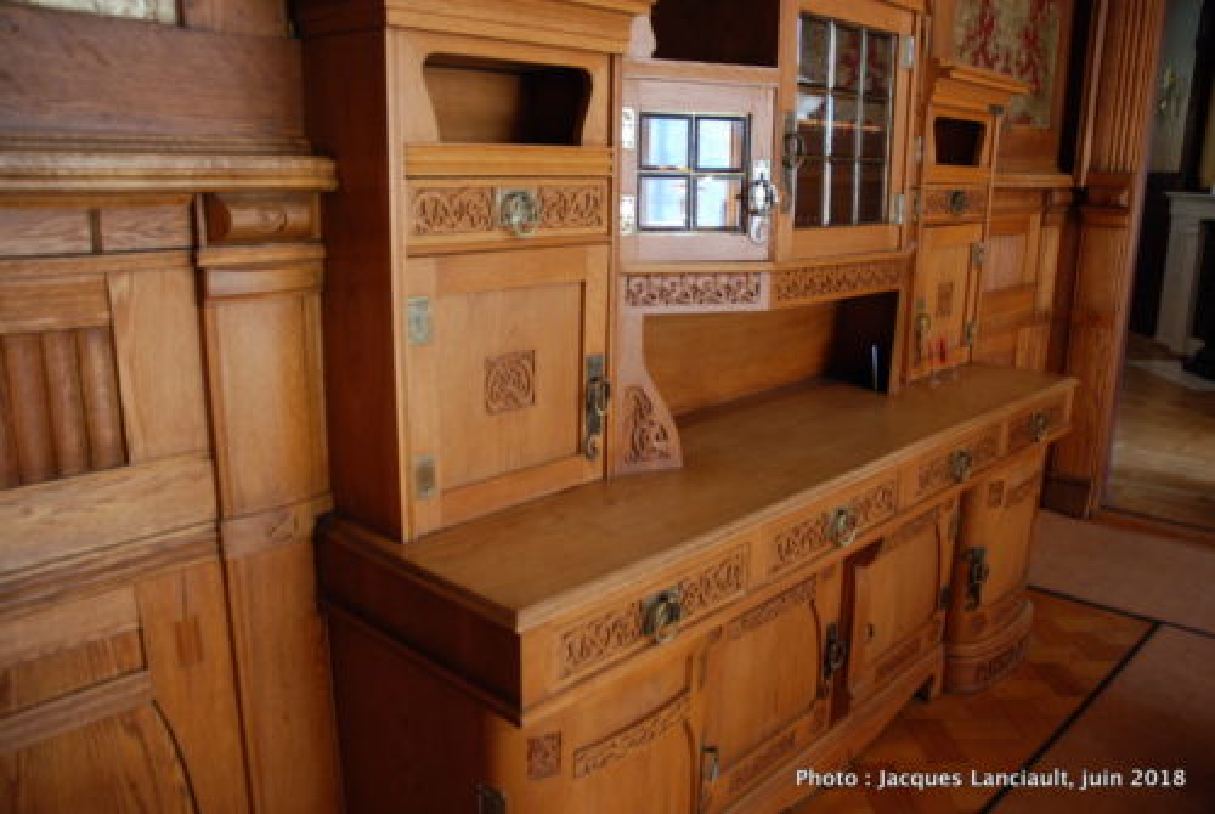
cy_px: 407
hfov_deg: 67.3
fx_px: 913
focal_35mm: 27
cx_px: 608
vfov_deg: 48.1
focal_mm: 18
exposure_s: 1/13
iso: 800
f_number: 3.5
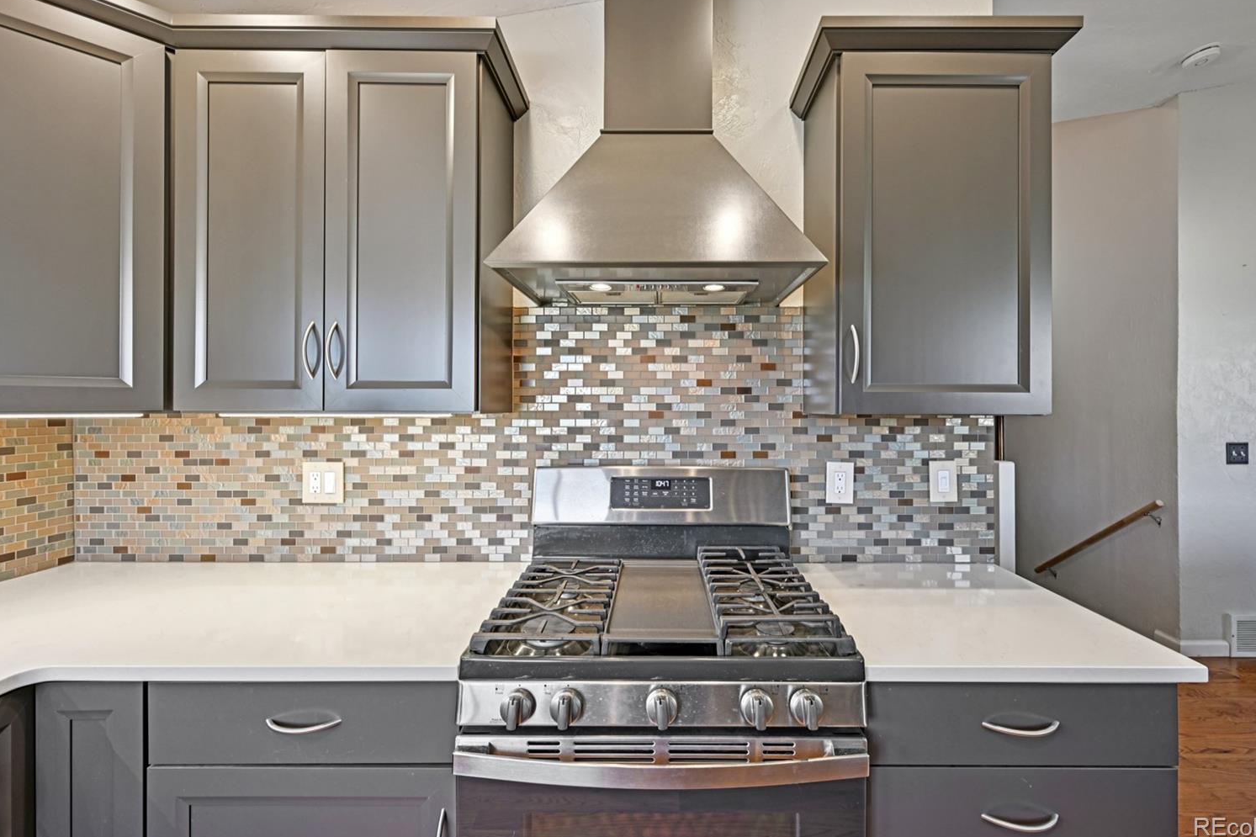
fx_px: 523
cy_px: 396
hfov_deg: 100.3
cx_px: 657
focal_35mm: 15
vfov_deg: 77.2
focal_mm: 14
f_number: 8
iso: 250
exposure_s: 1/15
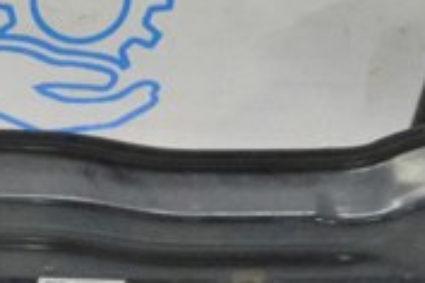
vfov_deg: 11.4
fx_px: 1405
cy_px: 28
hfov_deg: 16.6
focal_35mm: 119
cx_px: -53
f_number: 20
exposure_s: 1/15
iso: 6400
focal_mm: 22
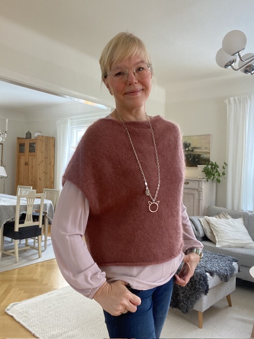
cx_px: 127
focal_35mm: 30
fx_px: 294
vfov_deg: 60.0
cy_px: 170
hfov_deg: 46.8
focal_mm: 2.71
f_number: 2.2
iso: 250
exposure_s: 1/33
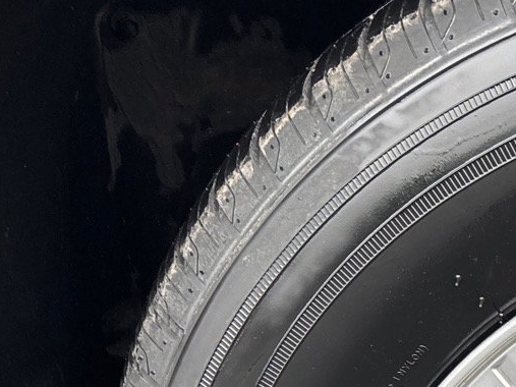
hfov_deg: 21.0
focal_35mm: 82
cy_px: 534
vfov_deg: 16.7
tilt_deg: -28.6
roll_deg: -0.3
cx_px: 721
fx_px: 1222
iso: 64
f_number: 1.6
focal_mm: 5.96
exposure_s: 1/121
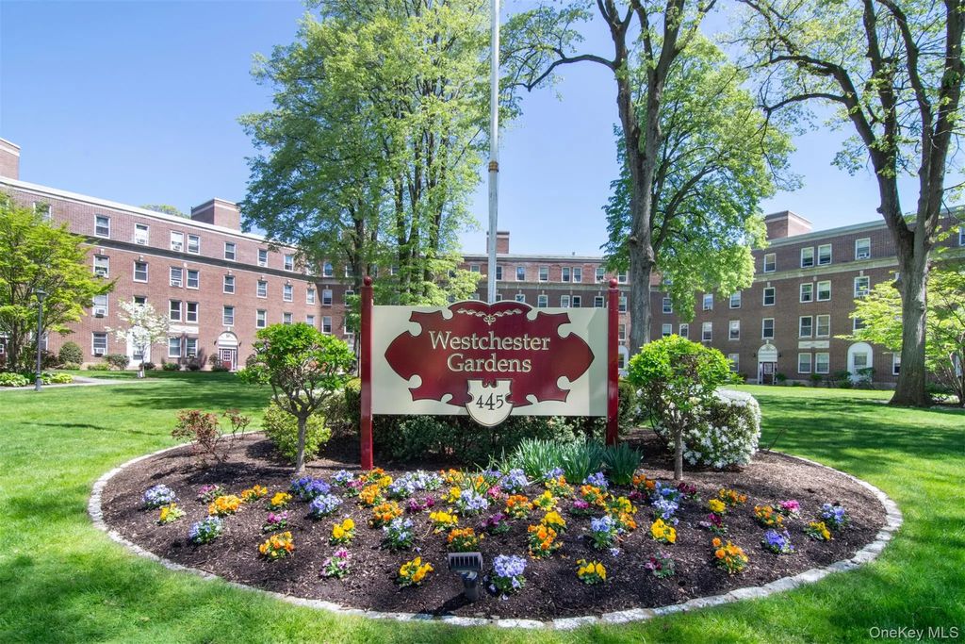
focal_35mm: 16
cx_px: 482
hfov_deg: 95.0
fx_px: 442
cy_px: 322
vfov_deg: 72.1
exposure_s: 1/160
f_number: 14
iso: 640
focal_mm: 11
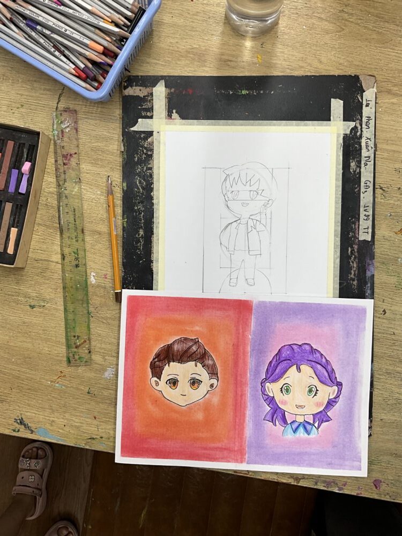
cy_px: 268
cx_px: 201
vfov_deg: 61.7
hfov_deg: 48.2
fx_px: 449
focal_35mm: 29
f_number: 1.8
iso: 20
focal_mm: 3
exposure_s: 1/122
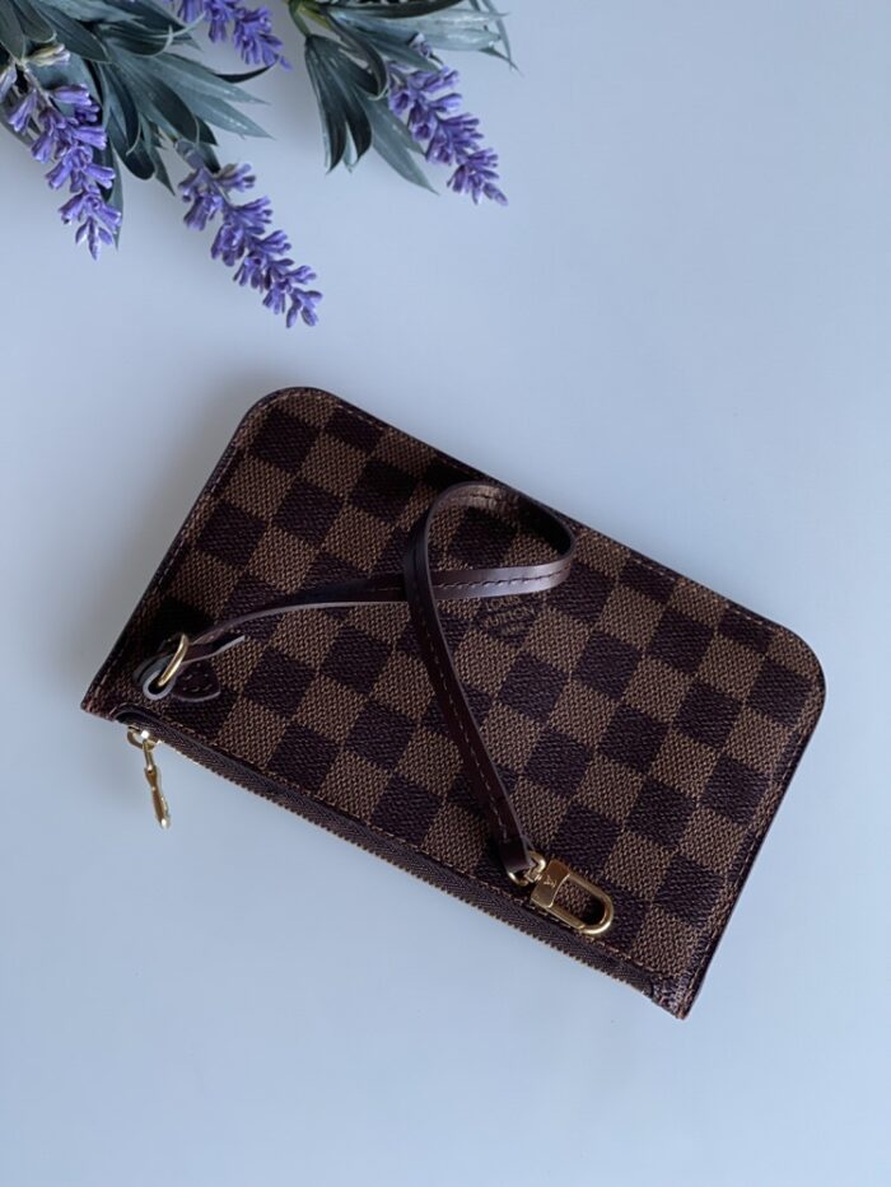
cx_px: 446
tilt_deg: -73.0
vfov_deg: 30.3
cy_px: 594
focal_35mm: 64
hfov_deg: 22.9
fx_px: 2196
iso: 250
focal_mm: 7.5
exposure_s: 1/121
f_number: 2.2
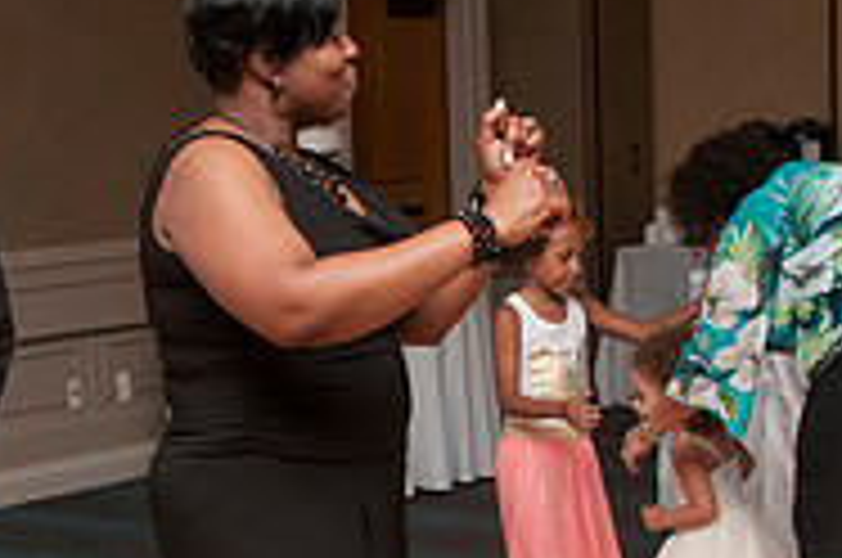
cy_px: 470
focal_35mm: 93
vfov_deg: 14.5
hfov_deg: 21.9
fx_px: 2171
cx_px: 324
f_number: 5.6
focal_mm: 20
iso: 400
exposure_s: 1/125
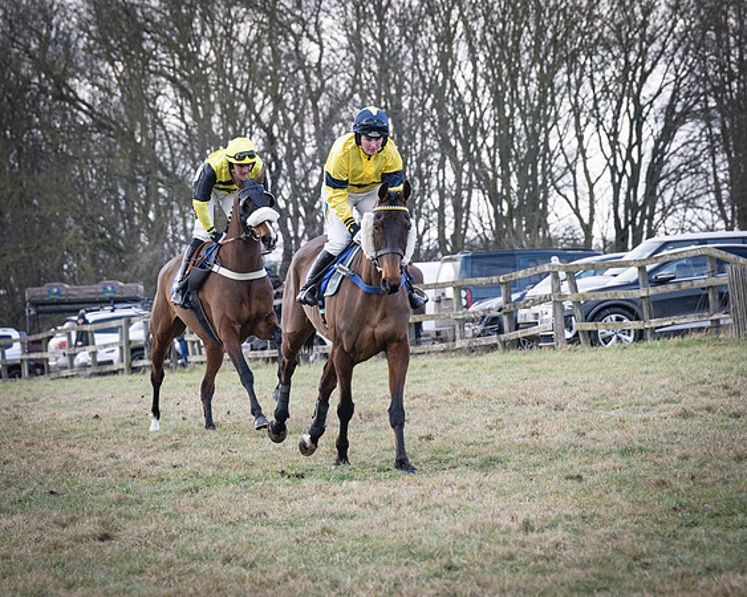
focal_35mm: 234
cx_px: 405
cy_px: 270
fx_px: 5172
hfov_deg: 8.3
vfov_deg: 6.6
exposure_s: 1/1600
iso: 400
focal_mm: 105
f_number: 4
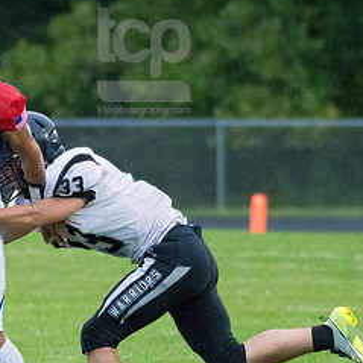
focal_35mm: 988
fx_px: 11722
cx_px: -71
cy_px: 270
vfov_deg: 1.8
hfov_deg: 1.8
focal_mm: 320
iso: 6400
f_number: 5.6
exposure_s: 1/2000
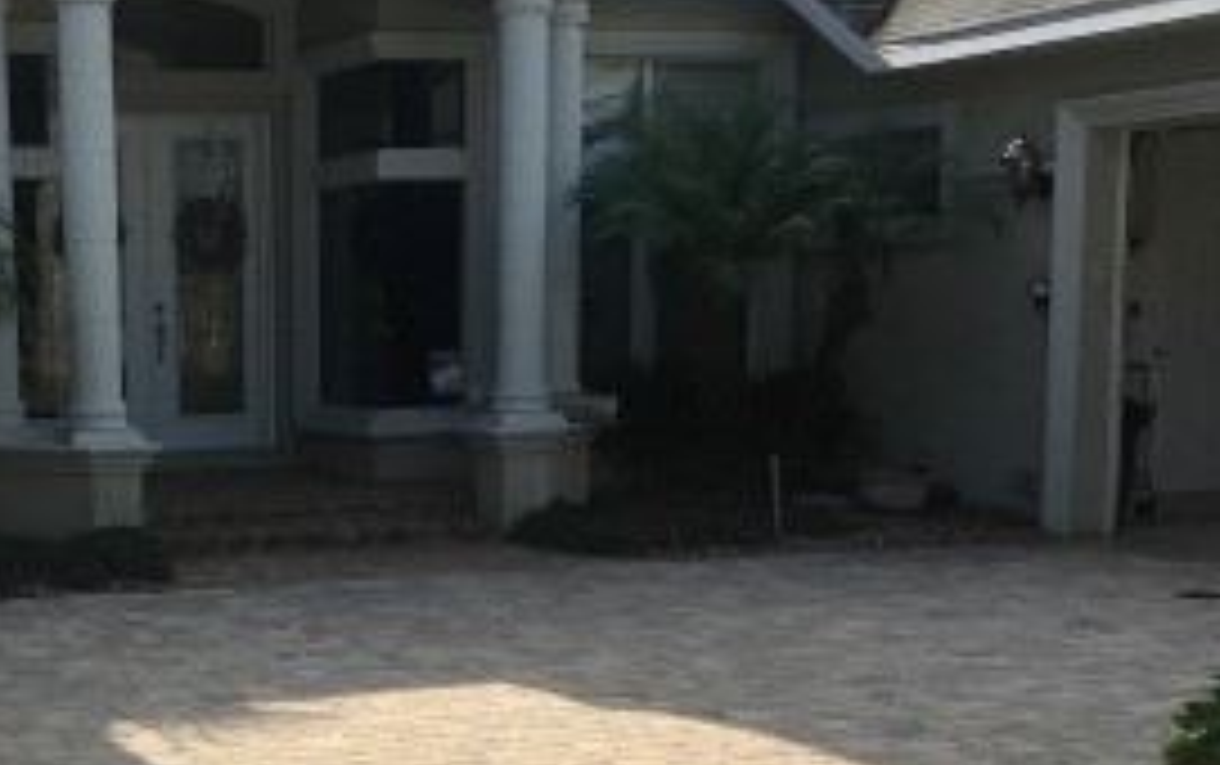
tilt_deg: -9.7
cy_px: 706
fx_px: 2330
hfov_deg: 28.7
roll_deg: +1.0
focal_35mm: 70
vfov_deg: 18.3
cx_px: 234
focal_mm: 3.99
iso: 20
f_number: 1.8
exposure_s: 1/1916
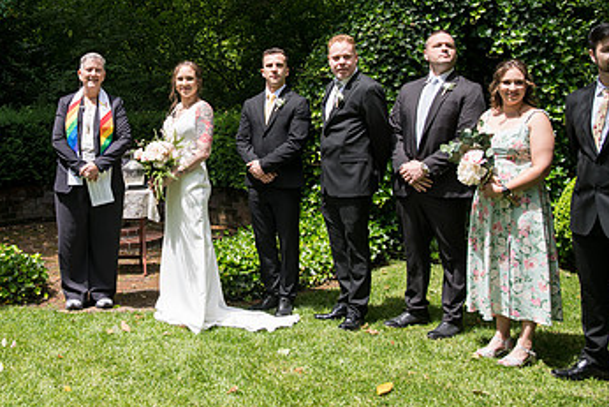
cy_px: 112
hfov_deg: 40.8
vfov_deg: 28.3
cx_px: 160
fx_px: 795
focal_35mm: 47
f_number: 4
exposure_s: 1/400
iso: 160
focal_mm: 28
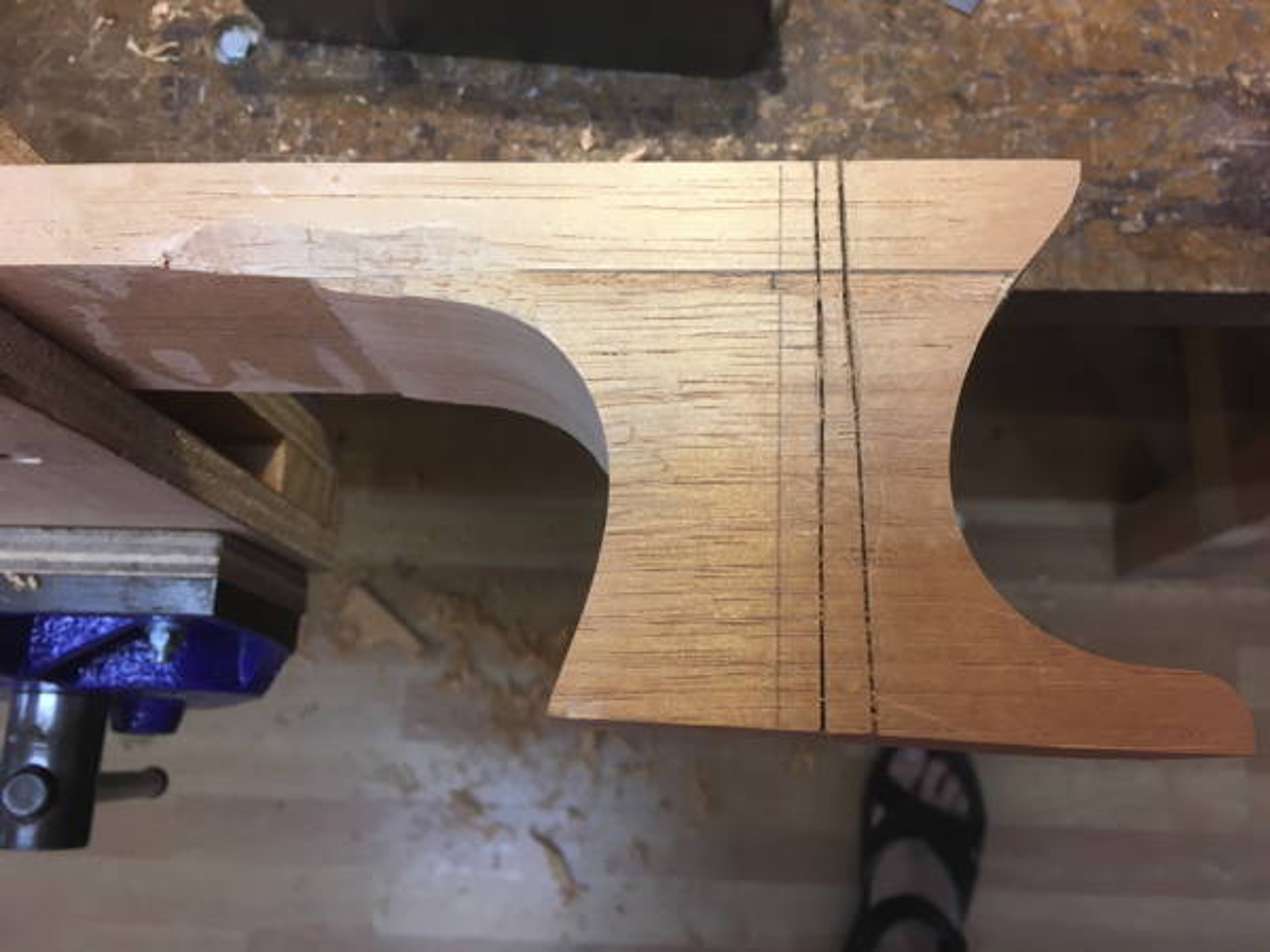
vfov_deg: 48.2
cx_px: 635
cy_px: 476
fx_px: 1064
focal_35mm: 29
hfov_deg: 61.7
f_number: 2.2
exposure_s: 1/33
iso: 64
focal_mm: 4.15
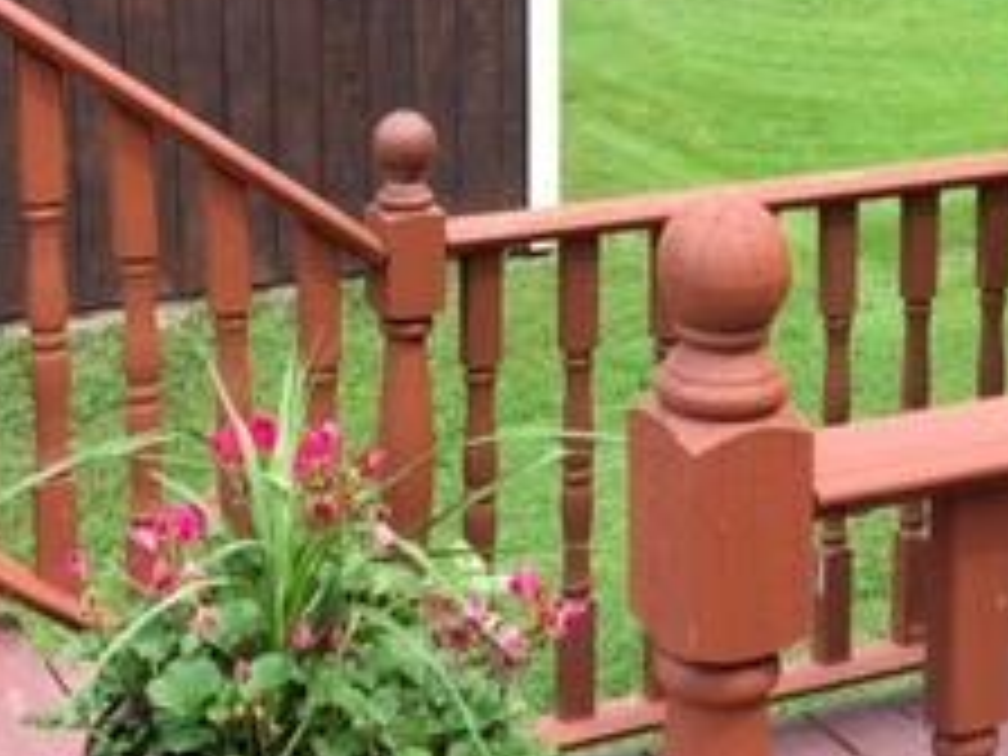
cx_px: 540
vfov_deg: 17.5
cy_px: 72
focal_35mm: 83
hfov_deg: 23.6
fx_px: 2417
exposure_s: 1/300
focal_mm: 4.15
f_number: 2.2
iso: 25
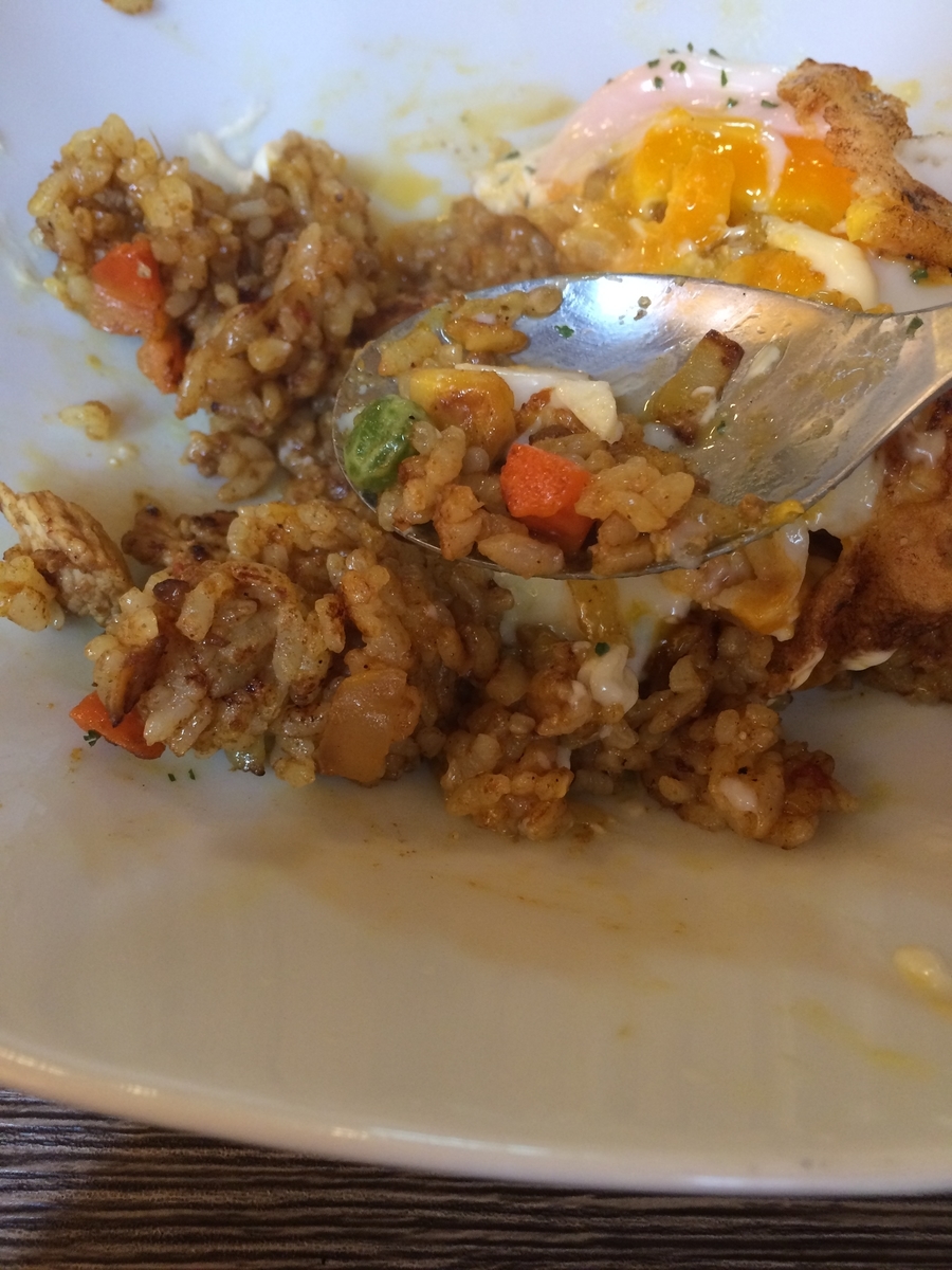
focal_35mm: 29
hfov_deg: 48.2
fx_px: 1063
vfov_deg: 61.7
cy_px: 635
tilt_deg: -61.7
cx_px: 476
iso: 125
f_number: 2.2
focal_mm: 4.15
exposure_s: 1/30
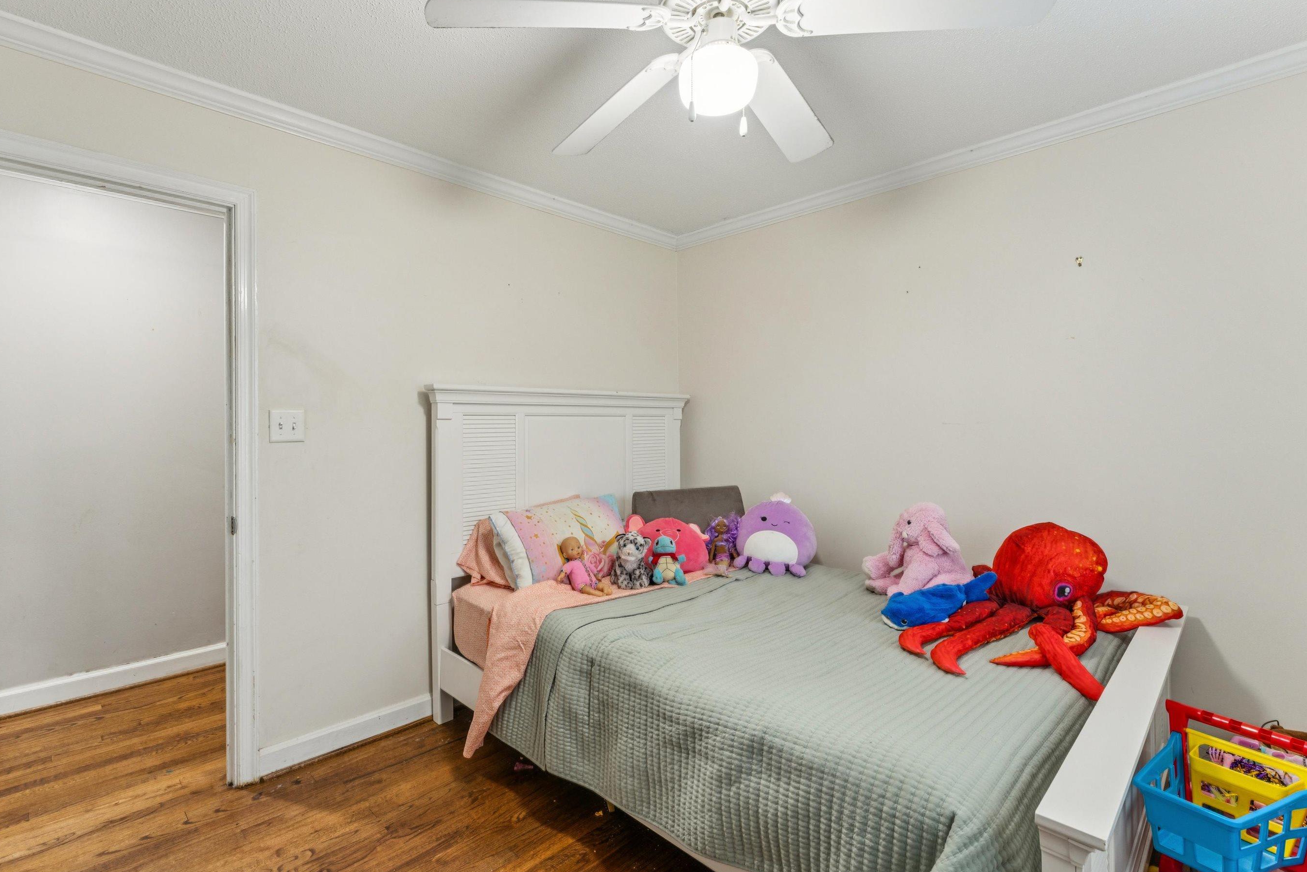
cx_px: 594
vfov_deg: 73.7
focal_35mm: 16
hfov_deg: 96.5
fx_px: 581
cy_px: 431
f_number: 11
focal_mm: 14
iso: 400
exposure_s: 1/2.5
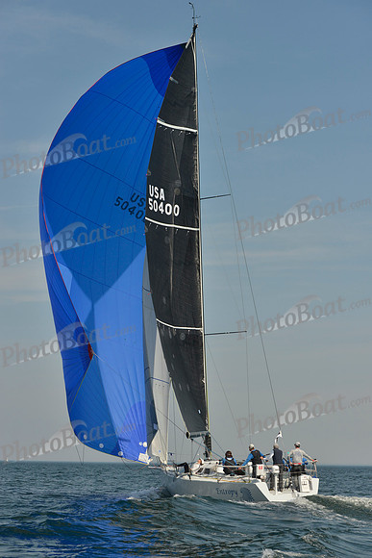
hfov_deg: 19.5
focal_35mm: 70
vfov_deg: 28.8
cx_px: 186
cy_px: 279
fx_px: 1084
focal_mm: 70
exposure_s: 1/1250
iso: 200
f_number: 8
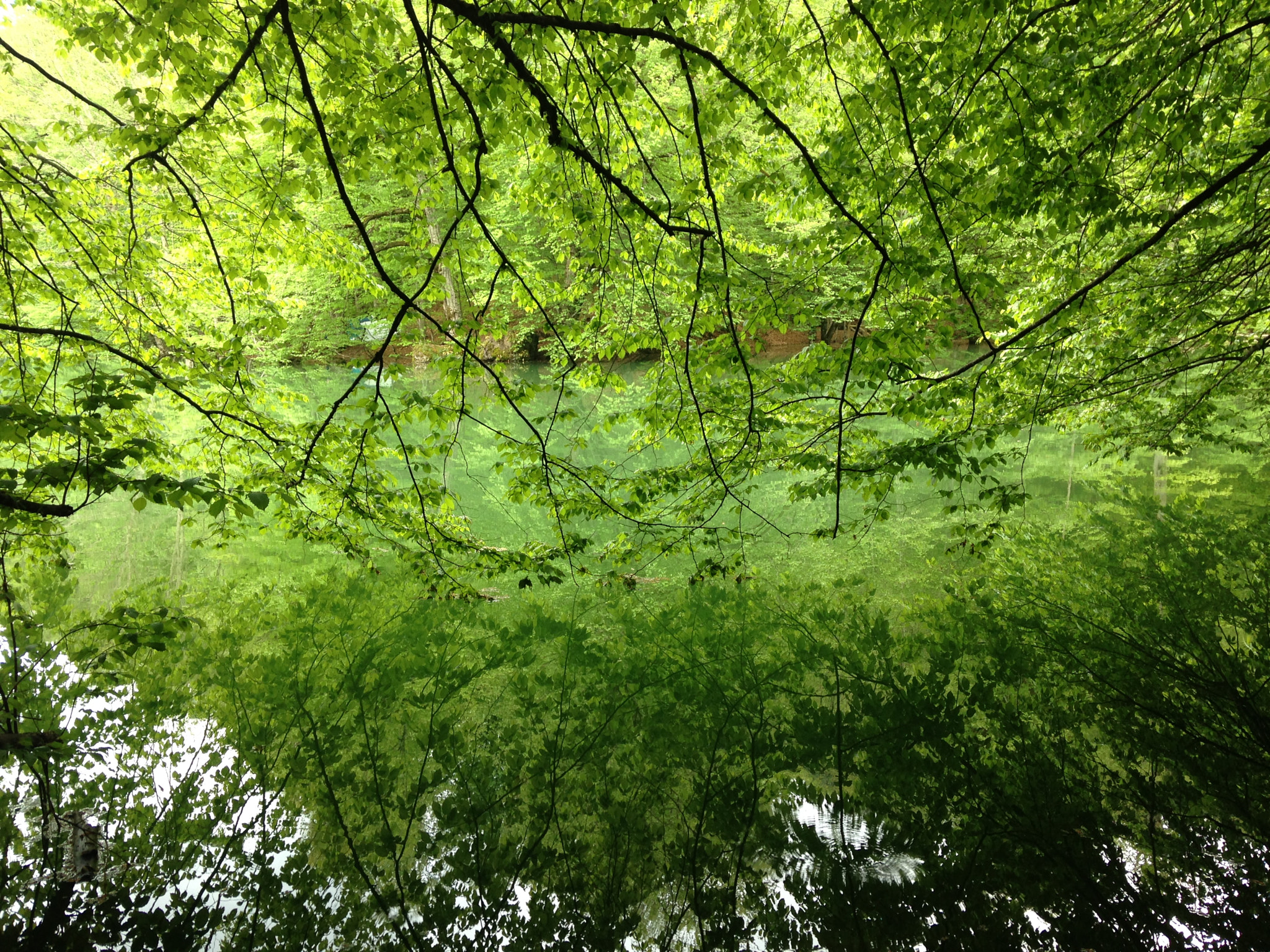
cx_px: 635
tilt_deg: -8.1
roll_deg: +0.3
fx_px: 1211
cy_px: 476
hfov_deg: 55.4
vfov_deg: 42.9
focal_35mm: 33
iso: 50
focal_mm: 4.12
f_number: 2.4
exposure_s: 1/40
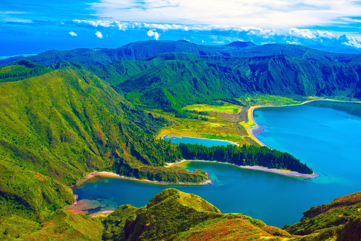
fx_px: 351
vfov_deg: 37.9
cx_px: 180
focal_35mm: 35
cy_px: 120
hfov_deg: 54.4
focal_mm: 35
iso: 64
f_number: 18
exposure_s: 1/30
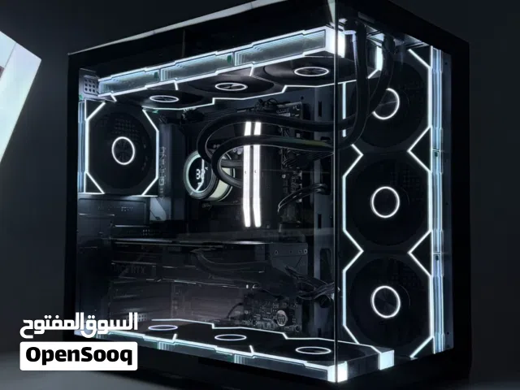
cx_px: 260
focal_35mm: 24
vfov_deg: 56.8
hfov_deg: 71.6
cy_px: 195
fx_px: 361
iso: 320
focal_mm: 6.76
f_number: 1.78
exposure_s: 1/60
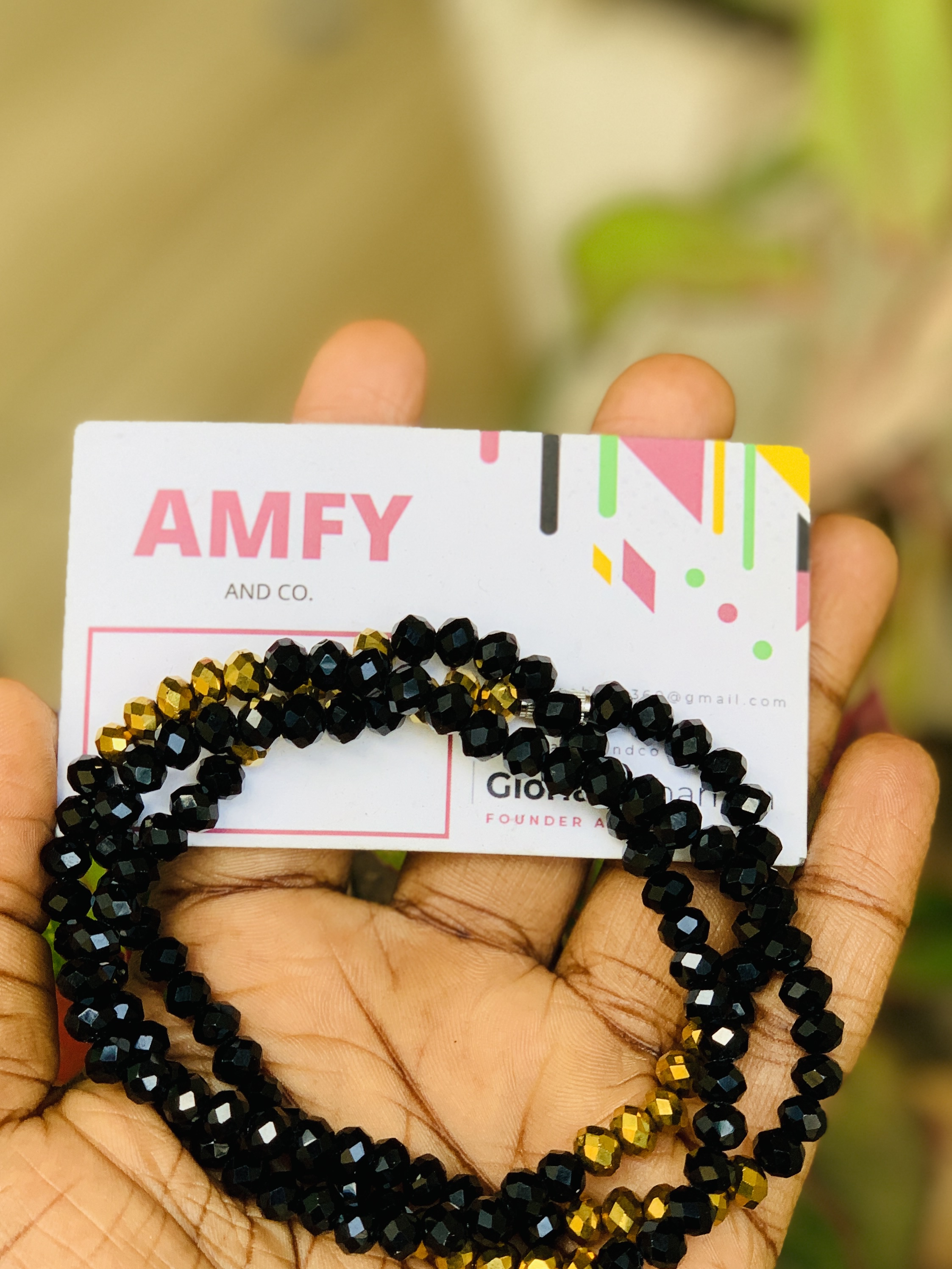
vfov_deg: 27.6
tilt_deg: -42.5
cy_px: 840
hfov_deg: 21.0
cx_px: 431
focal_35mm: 70
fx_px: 2567
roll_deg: -6.6
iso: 64
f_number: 2.4
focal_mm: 6
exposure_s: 1/122
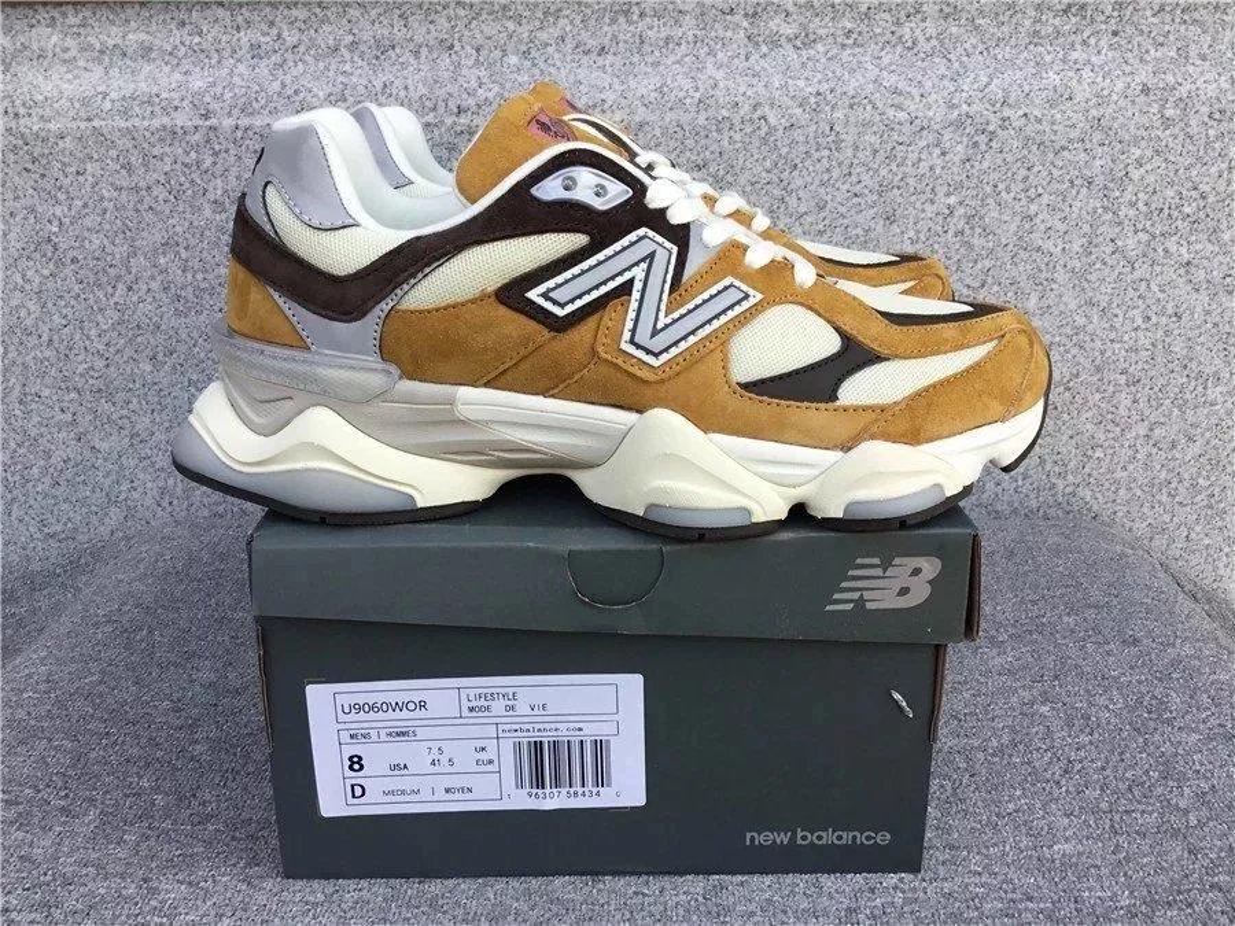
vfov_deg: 45.4
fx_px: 1106
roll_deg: +1.5
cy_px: 463
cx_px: 618
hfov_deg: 58.4
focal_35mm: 31
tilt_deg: -19.5
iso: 25
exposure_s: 1/210
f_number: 2.4
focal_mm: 3.3
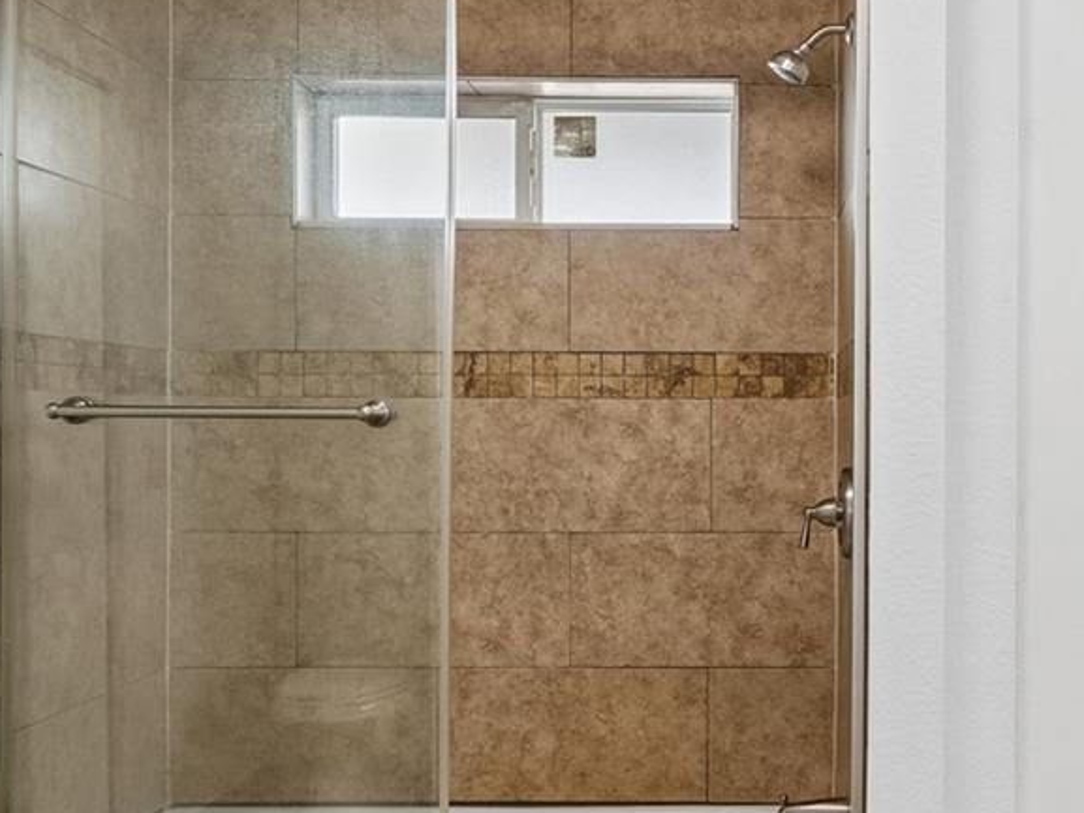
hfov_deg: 45.6
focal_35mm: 40
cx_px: 770
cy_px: 406
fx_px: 1253
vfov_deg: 36.0
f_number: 7.1
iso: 100
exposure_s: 1/6
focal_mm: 10
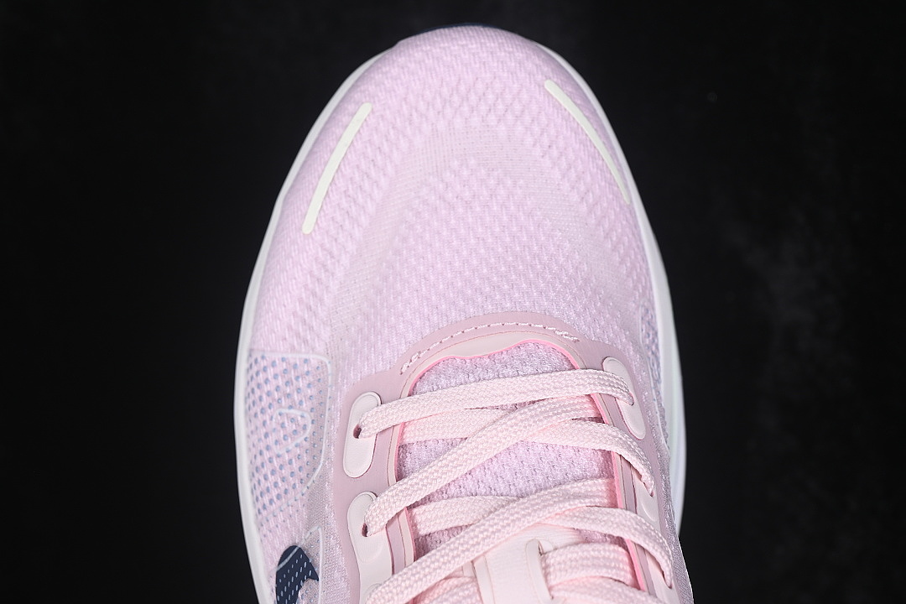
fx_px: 1887
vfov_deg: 18.2
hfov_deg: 27.0
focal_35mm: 75
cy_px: 302
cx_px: 453
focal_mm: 50
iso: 160
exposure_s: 1/60
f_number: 7.1
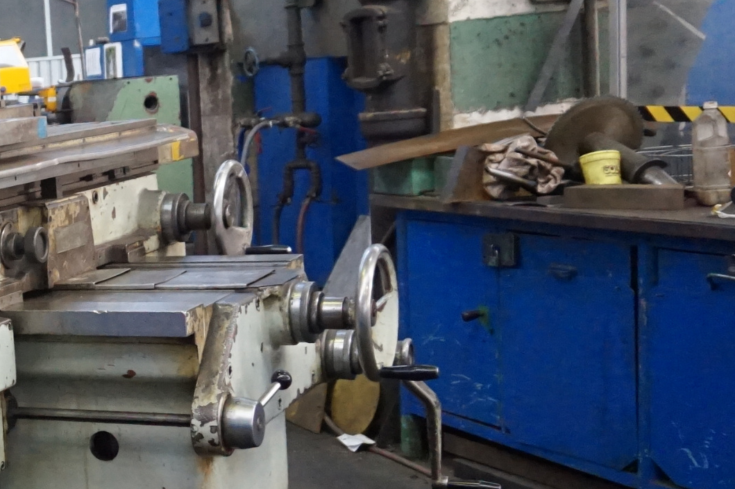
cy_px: 279
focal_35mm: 74
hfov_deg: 22.9
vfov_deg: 18.4
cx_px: -325
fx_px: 1509
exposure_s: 1/100
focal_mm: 16
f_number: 3.5
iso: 3200
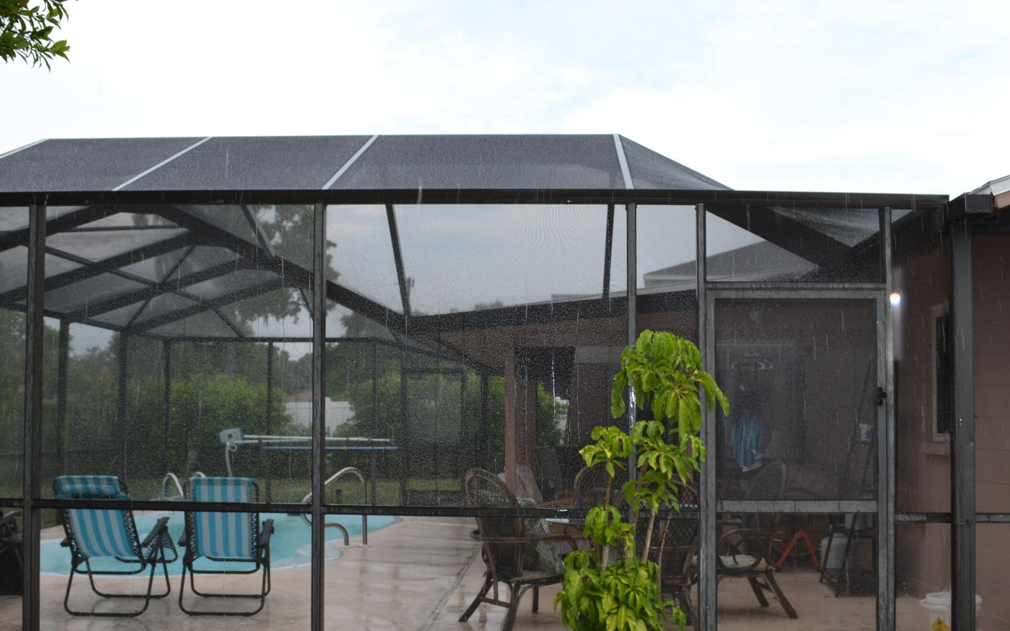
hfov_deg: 50.4
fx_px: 1073
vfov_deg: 32.7
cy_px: 357
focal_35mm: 39
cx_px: 491
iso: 100
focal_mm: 18
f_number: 5.6
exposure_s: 1/200
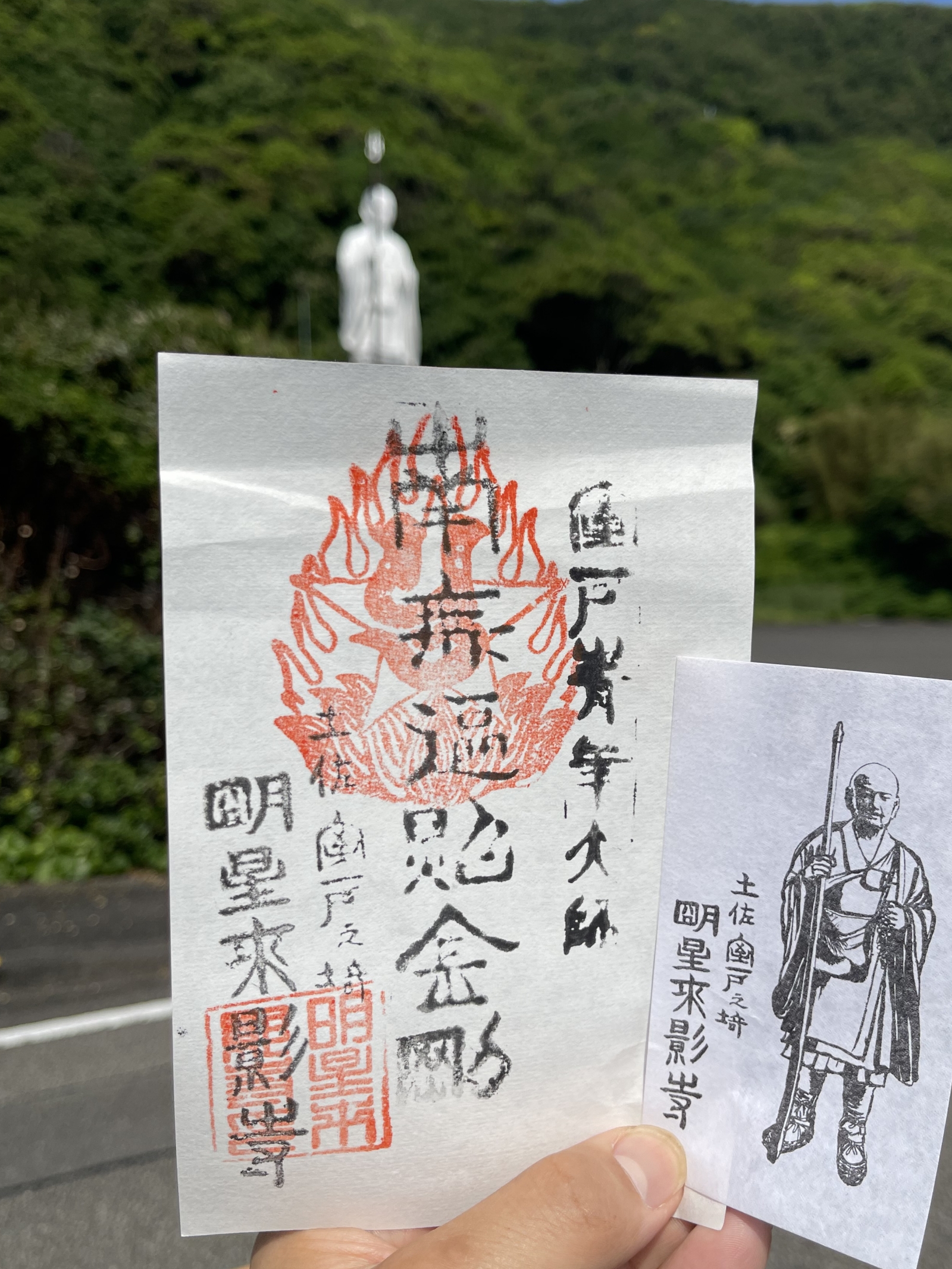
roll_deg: +0.9
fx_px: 1100
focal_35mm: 30
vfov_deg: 60.0
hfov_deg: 46.7
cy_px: 643
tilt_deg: -1.7
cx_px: 530
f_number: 1.6
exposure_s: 1/10989
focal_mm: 5.1
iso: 32
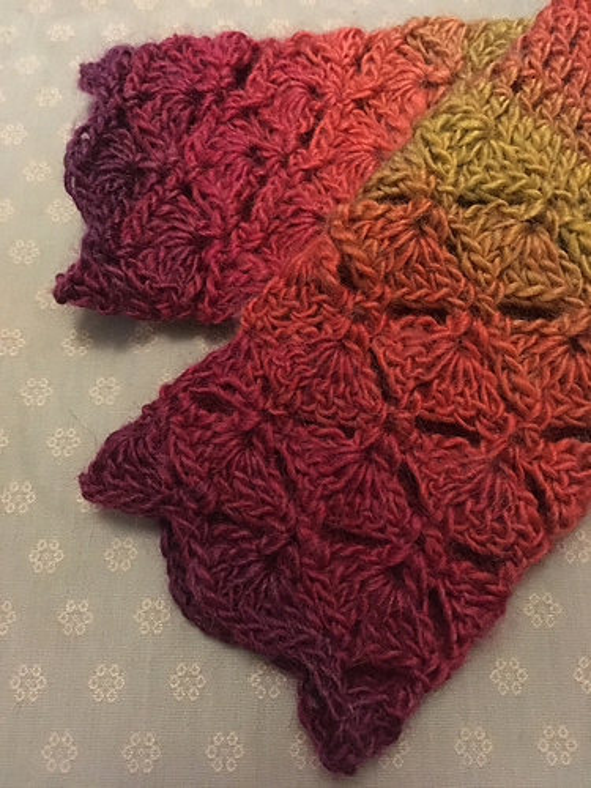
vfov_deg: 61.7
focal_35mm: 29
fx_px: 660
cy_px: 394
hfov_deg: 48.2
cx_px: 296
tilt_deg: -68.1
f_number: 2.2
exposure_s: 1/17
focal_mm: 4.15
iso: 800
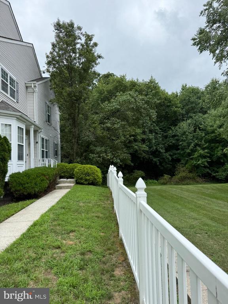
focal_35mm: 24
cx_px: 114
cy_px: 152
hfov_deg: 56.8
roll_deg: +2.5
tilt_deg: +6.2
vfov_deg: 71.6
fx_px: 211
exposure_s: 1/2110
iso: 100
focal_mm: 6.76
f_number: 1.78
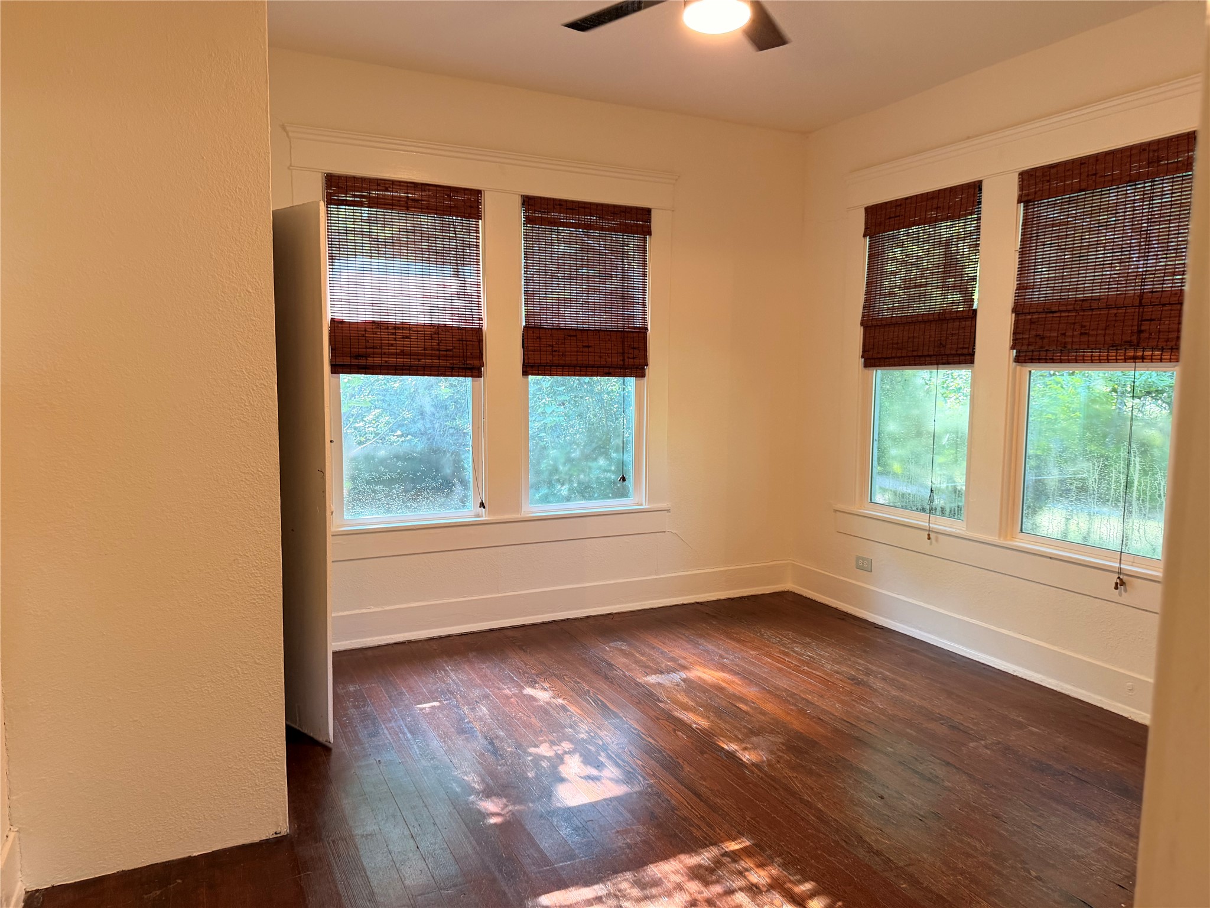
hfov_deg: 71.6
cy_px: 454
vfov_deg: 56.8
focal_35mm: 24
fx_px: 839
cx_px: 605
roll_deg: -2.6
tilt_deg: -7.2
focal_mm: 6.76
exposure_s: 1/60
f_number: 1.78
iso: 250
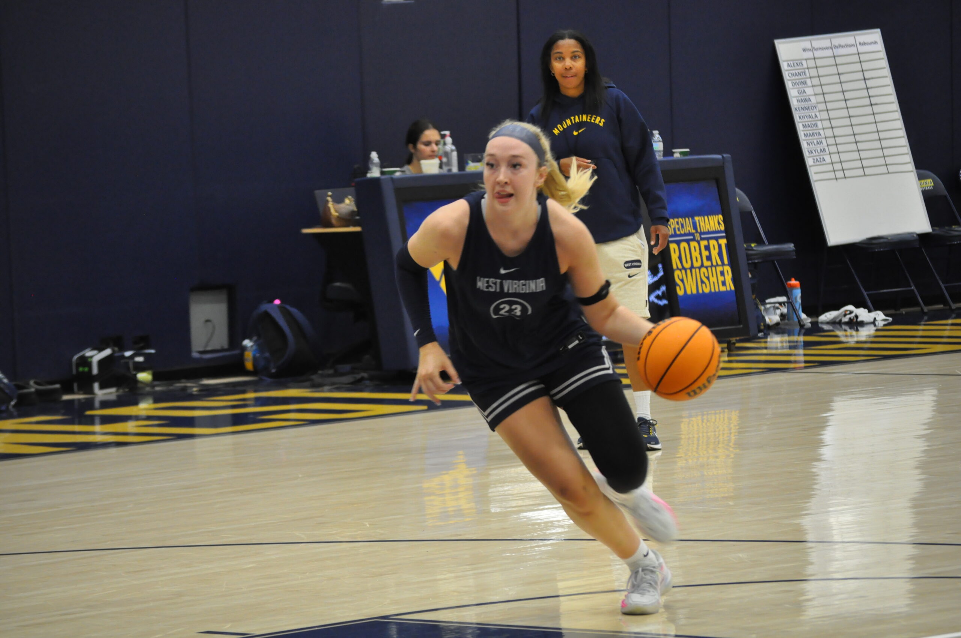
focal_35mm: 183
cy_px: 319
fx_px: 4879
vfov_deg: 7.5
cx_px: 480
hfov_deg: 11.2
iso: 1600
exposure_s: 1/160
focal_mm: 122
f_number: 4.8
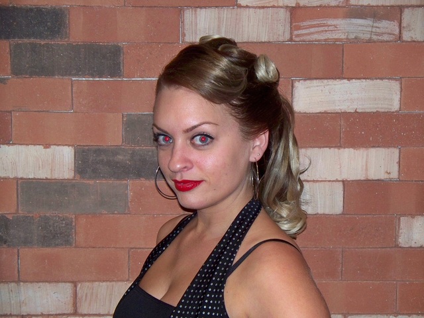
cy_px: 159
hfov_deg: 24.7
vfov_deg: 18.7
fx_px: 968
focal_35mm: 79
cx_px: 212
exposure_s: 1/40
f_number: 3.4
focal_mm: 16.86
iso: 200
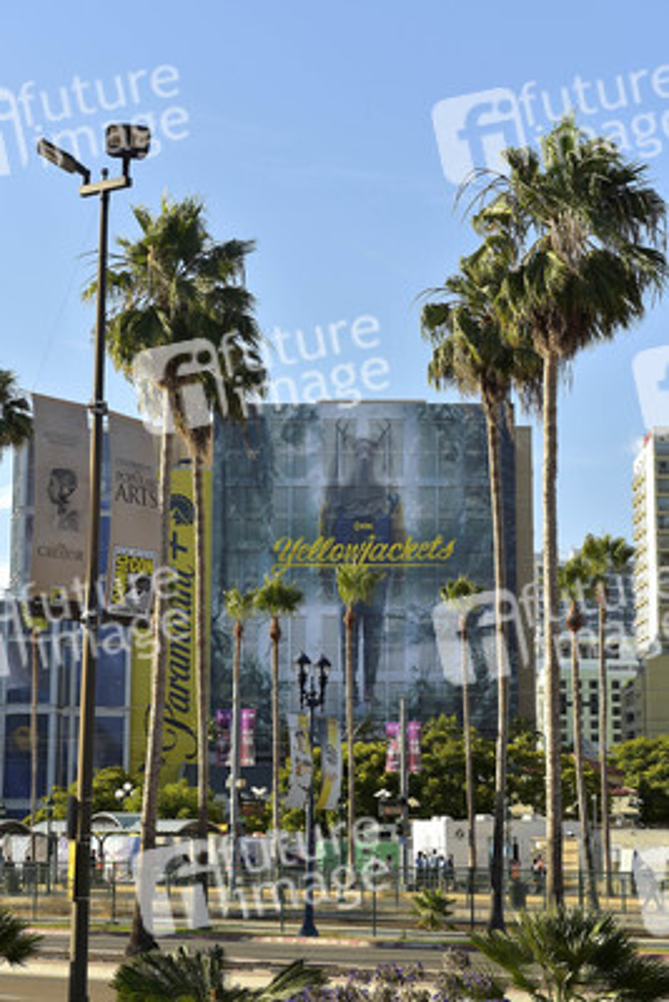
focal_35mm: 70
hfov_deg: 19.5
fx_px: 1949
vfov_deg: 28.8
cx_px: 334
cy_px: 501
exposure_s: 1/250
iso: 160
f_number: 10
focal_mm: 70
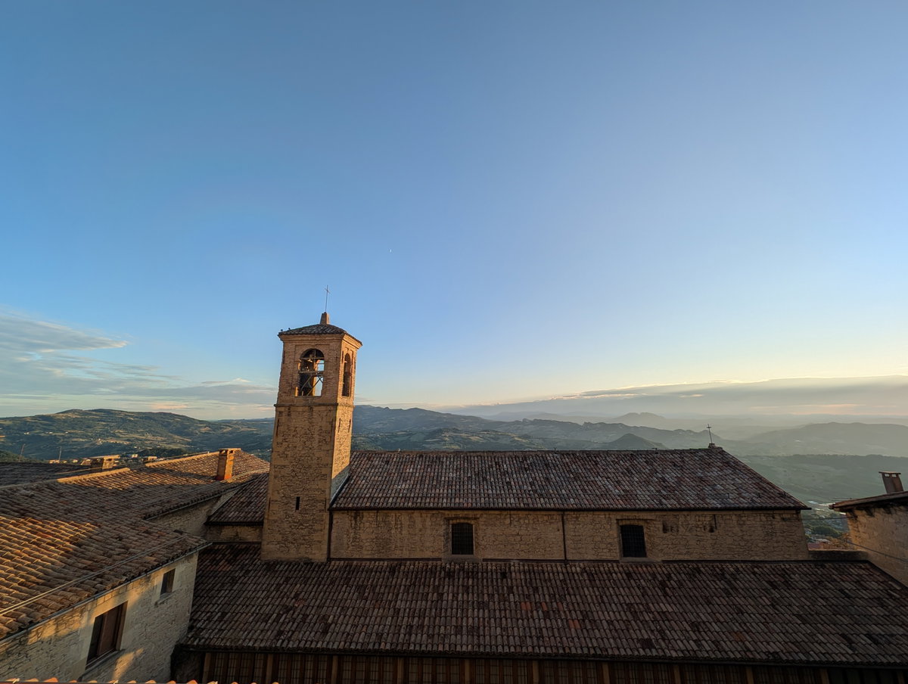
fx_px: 315
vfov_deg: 94.7
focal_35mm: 12
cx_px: 454
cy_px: 342
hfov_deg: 110.4
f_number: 1.95
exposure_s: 1/1385
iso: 38
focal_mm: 2.23
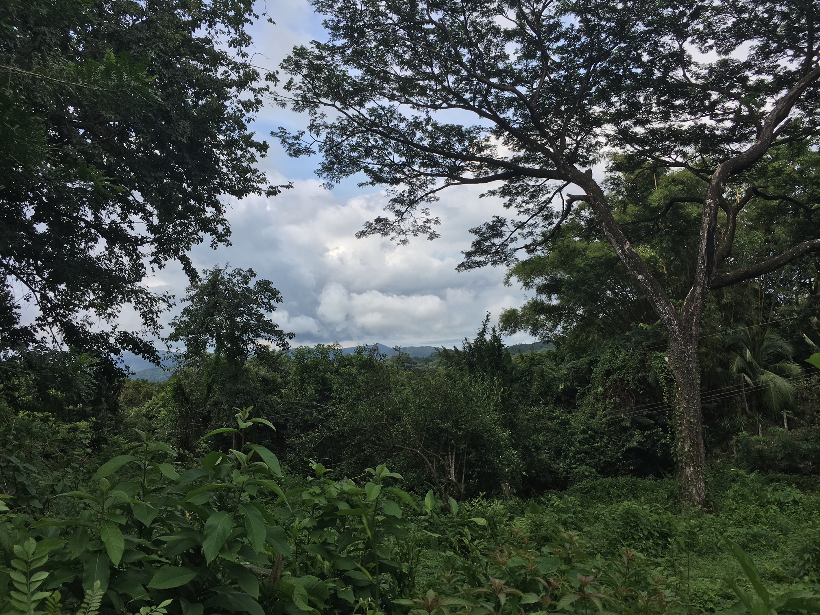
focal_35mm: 29
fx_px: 687
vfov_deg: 48.2
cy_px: 308
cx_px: 410
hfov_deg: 61.7
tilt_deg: +6.2
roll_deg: +2.4
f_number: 2.2
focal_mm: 4.15
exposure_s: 1/1789
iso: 25
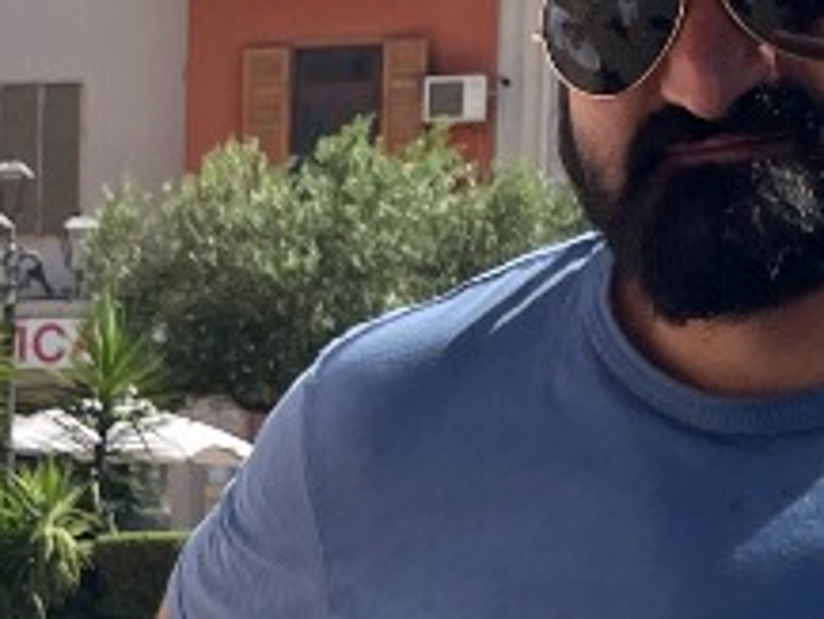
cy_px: 980
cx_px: -433
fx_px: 3430
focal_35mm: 144
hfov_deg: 12.9
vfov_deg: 9.9
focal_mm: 4.2
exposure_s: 1/4132
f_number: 1.6
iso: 32
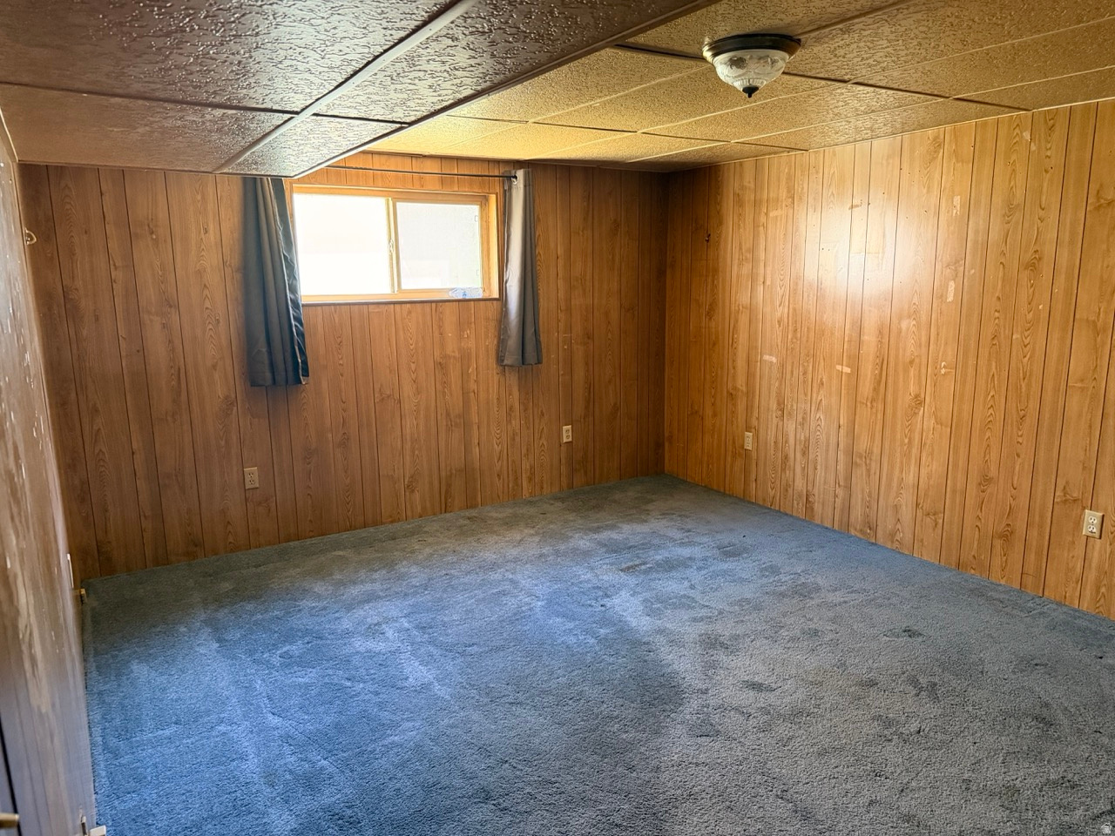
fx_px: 773
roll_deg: +1.0
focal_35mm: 24
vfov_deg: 56.8
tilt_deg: -11.5
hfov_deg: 71.6
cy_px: 418
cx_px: 558
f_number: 1.78
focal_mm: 6.76
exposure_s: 1/60
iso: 800
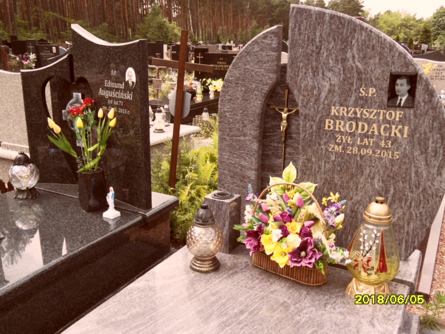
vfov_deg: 44.2
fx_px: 411
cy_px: 167
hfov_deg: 56.8
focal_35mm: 32
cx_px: 222
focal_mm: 5.3
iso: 80
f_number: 3.4
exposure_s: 1/250
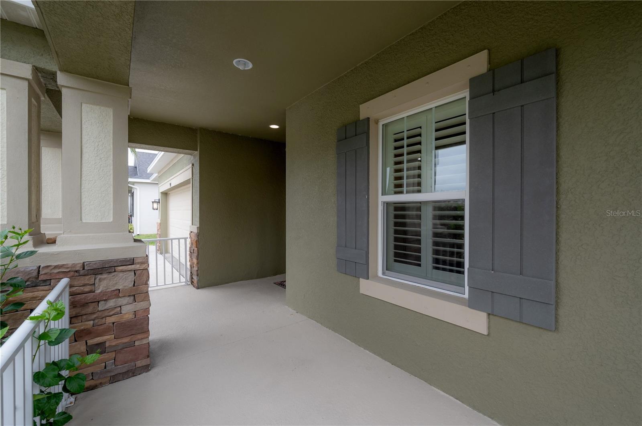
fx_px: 267
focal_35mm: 15
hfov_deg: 100.5
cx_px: 321
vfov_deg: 77.2
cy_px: 213
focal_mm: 15
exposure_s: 1/80
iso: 320
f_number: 9
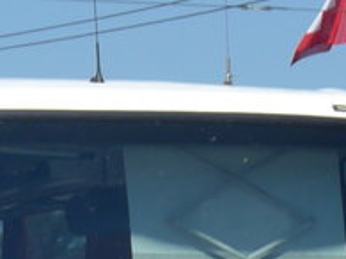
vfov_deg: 2.2
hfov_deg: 2.9
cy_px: 373
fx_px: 6753
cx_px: 0
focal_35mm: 676
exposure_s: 1/640
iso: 80
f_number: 4.9
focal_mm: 21.6
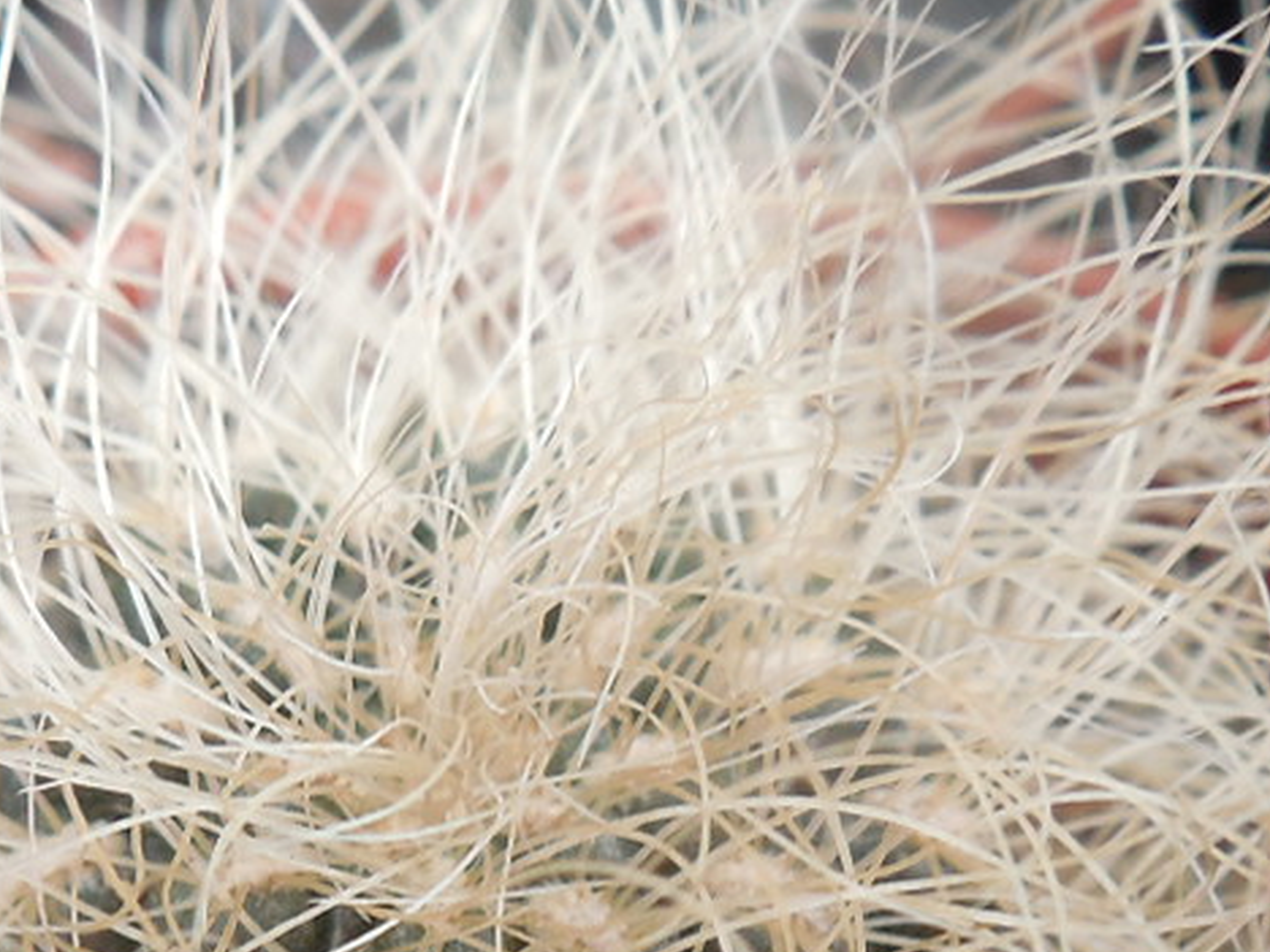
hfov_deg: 18.5
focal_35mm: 106
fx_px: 3889
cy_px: 1055
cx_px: 399
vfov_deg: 13.7
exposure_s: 1/30
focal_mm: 5.6
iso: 125
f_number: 3.6
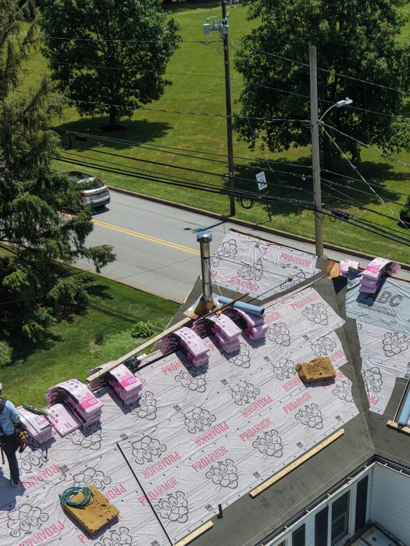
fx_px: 932
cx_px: 296
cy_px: 481
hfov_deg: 24.6
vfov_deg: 31.3
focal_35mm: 59
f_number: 1.8
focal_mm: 8.67
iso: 250
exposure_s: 1/8000
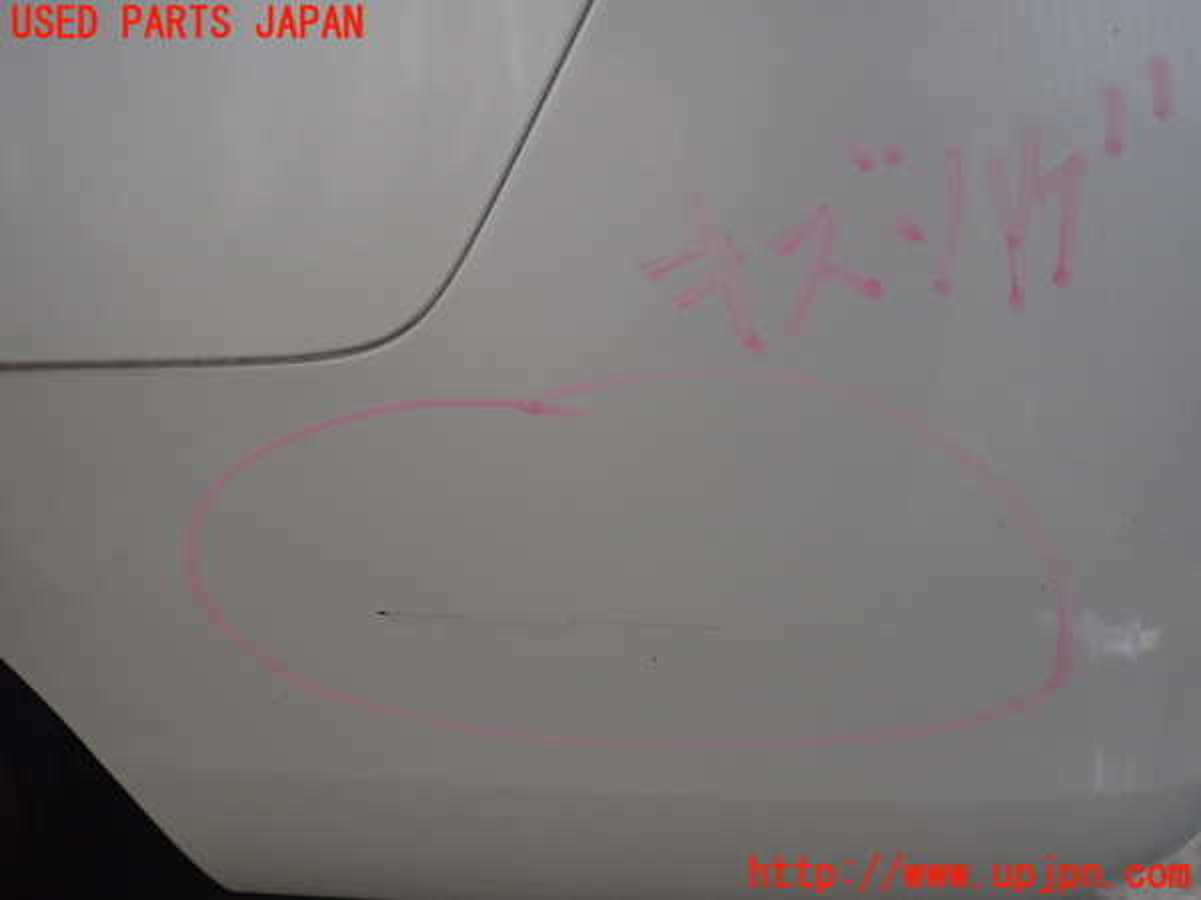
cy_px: 450
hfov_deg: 60.0
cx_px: 600
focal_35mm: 30
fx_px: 1041
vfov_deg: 46.8
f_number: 2.3
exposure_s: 1/250
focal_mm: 5.4
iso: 640
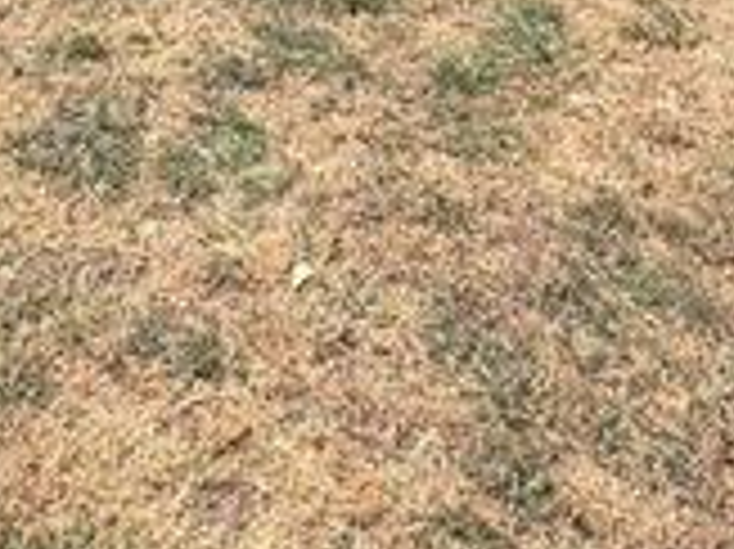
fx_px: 1165
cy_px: -482
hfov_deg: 34.1
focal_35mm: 55
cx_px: 167
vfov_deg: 19.0
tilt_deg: +2.2
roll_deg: +2.0
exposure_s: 1/428
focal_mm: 2.22
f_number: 2.2
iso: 40
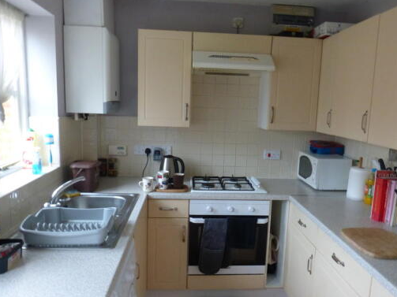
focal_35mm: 29
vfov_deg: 48.2
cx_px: 219
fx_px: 333
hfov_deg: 61.5
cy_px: 162
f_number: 5.6
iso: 400
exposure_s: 1/6
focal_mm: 4.5
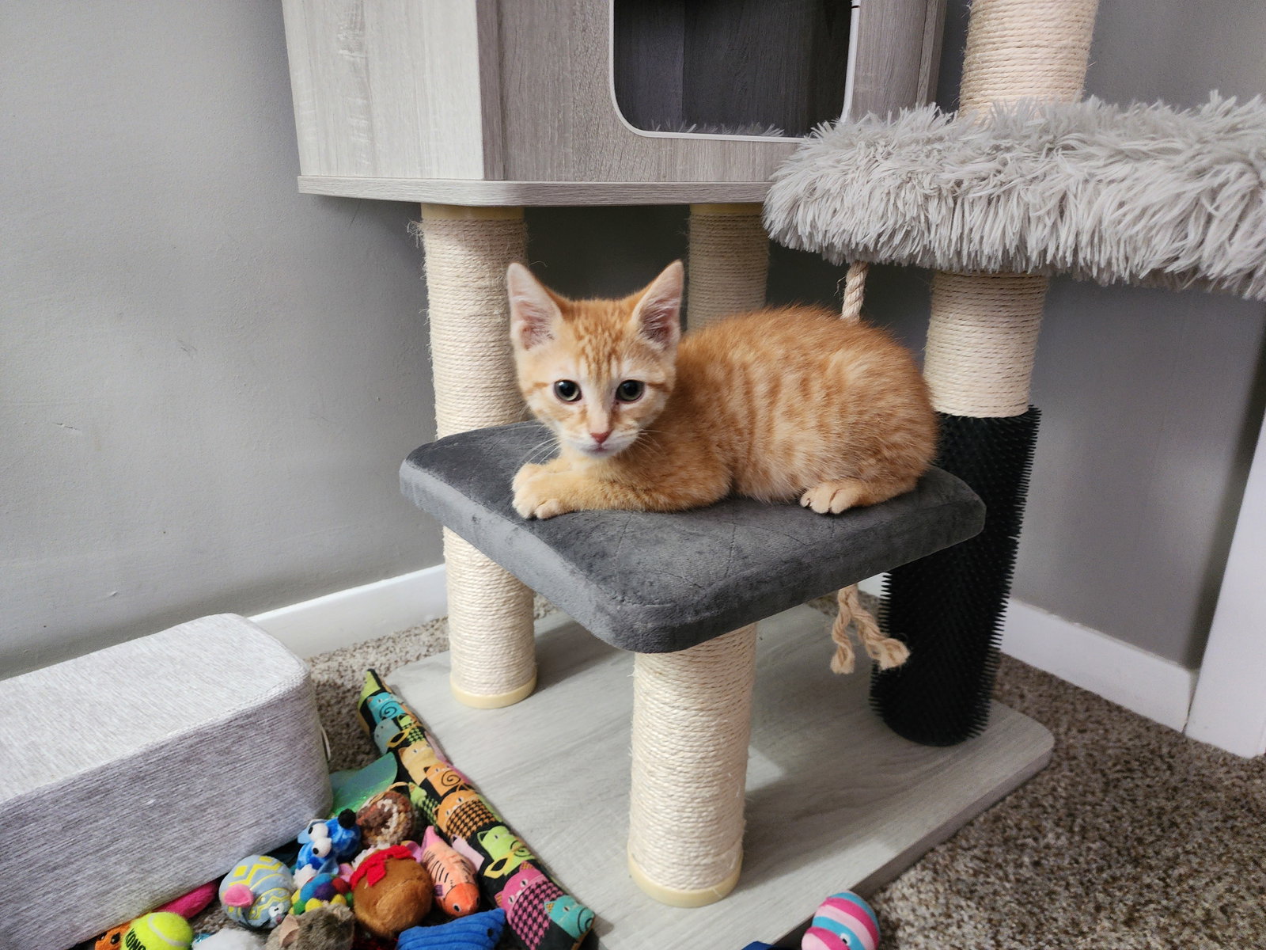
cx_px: 633
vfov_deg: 58.9
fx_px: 841
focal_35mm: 23
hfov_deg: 73.9
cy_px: 475
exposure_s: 1/24
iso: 500
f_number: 1.8
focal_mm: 6.4
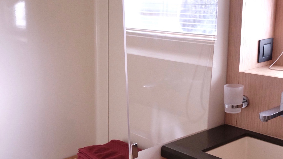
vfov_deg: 23.0
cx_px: 141
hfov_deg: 40.6
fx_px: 383
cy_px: 137
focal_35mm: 51
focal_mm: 21.4
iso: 2500
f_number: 3.2
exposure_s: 1/30
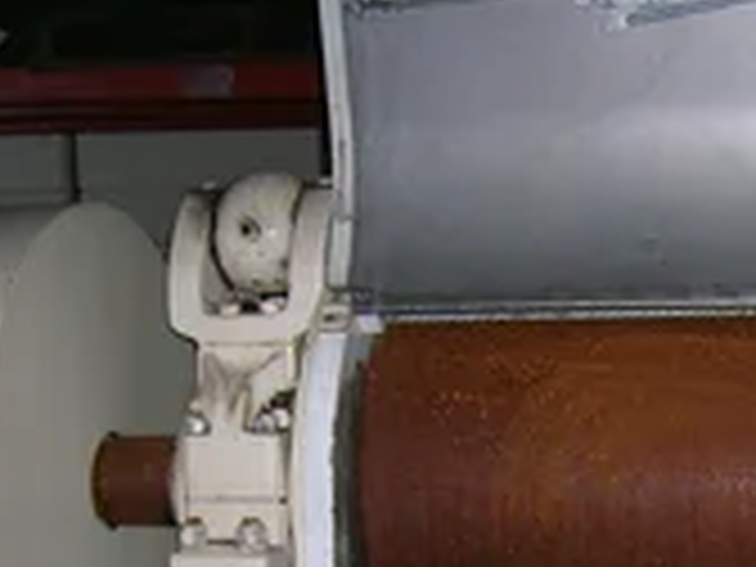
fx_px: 1769
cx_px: 540
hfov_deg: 23.9
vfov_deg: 17.5
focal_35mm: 81
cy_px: 634
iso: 60
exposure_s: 1/60.1
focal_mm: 5.7
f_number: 2.9
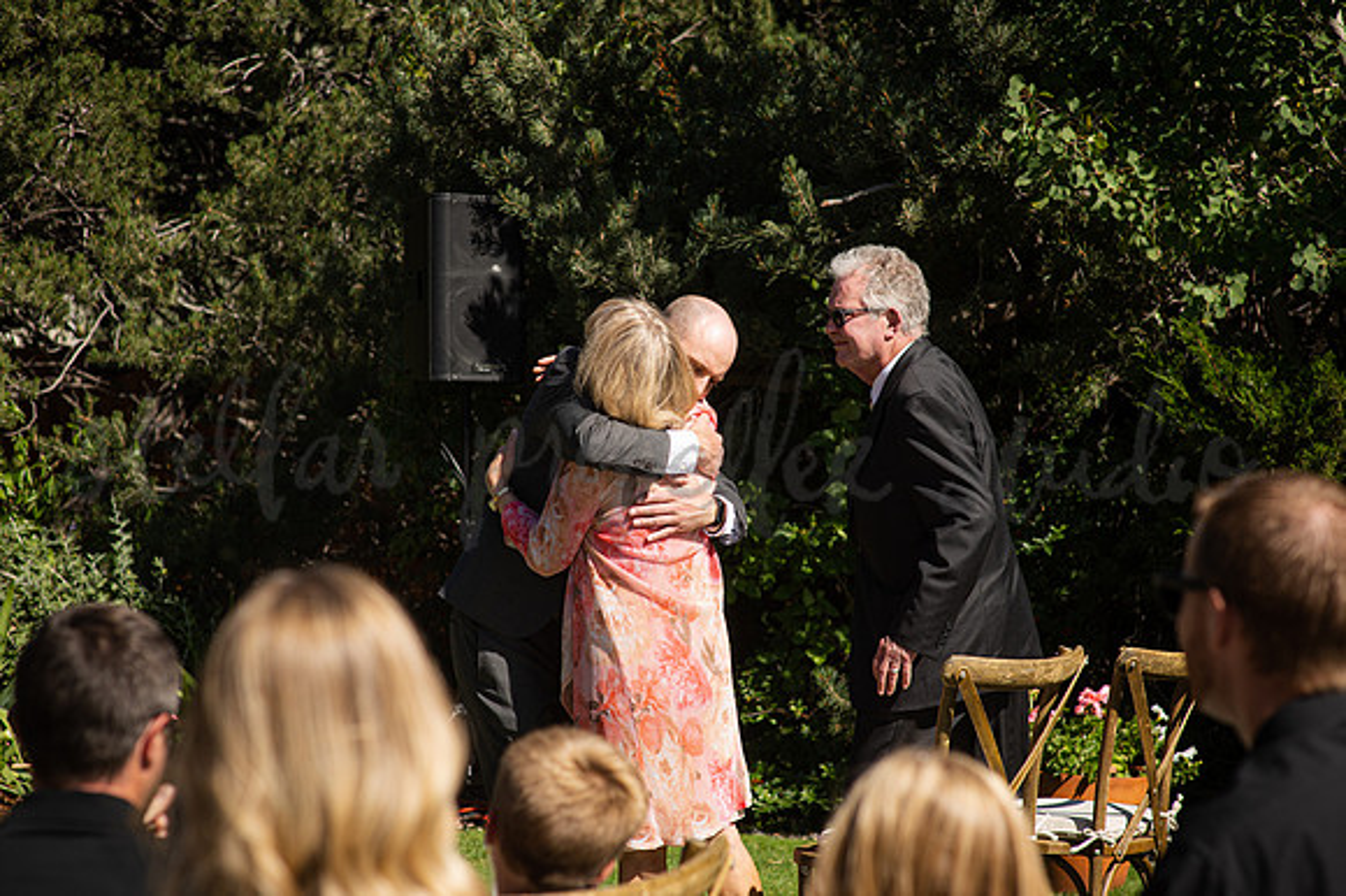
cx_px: 673
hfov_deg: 23.9
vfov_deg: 16.1
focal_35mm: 85
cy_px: 448
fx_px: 3176
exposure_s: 1/2000
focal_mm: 85
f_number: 4
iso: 200
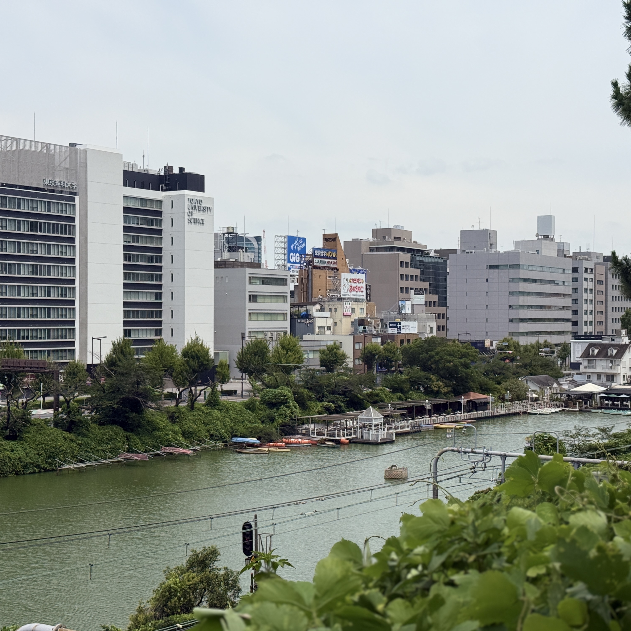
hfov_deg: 30.0
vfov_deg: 30.0
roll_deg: -0.4
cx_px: 318
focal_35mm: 57
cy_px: 315
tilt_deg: +0.1
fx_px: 1176
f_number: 1.78
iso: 80
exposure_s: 1/11364
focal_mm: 6.76
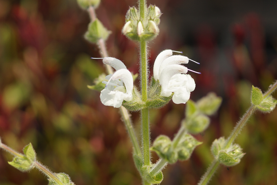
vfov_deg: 9.1
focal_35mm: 150
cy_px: 92
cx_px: 138
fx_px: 1154
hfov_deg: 13.7
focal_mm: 100
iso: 100
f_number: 3.2
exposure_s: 1/800
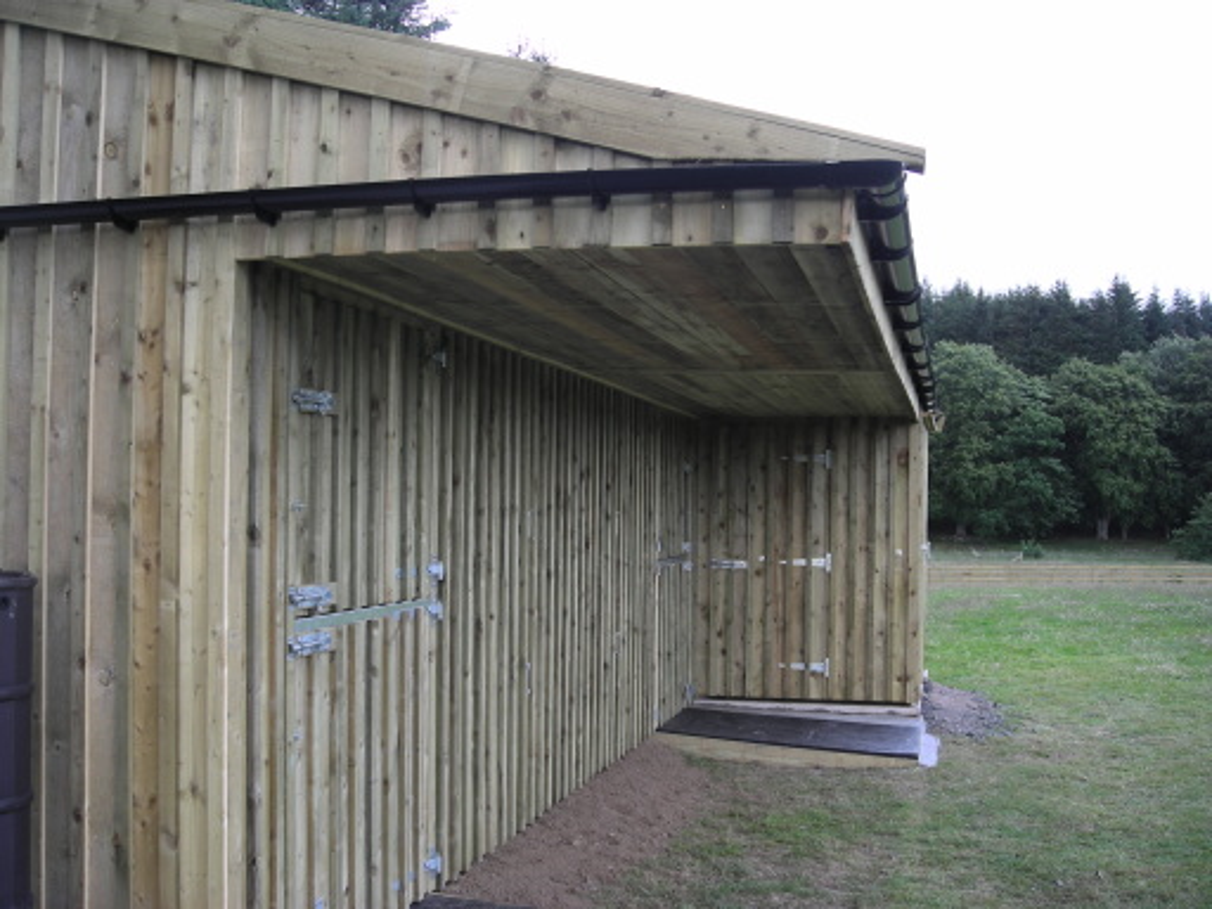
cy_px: 454
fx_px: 1330
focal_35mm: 38
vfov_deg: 37.7
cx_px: 606
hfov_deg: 49.0
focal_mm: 6.3
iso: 50
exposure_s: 1/63
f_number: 3.2
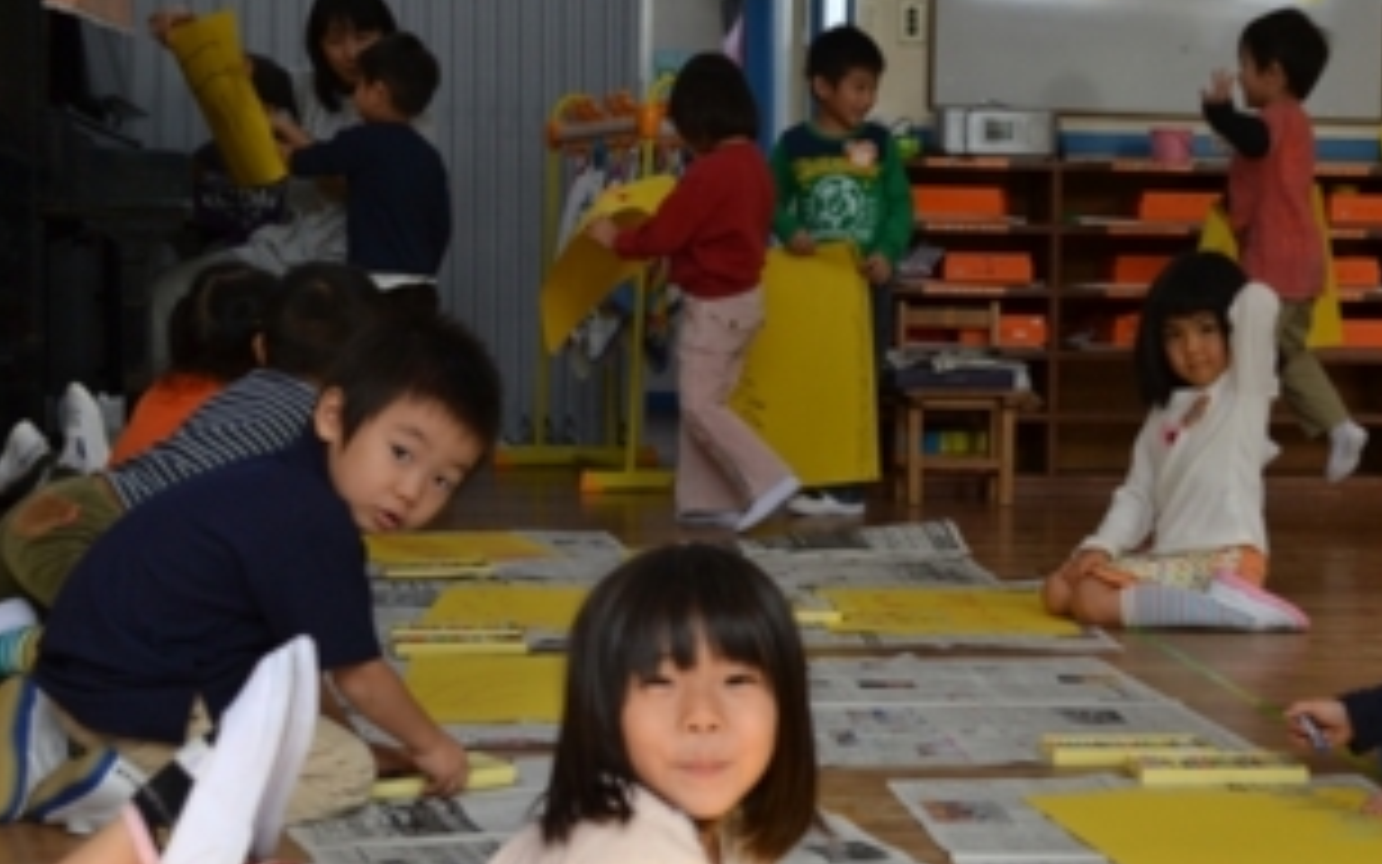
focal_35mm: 70
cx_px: 828
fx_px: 2624
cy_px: 506
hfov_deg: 29.4
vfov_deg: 18.7
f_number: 5.6
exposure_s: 1/125
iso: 320
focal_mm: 35
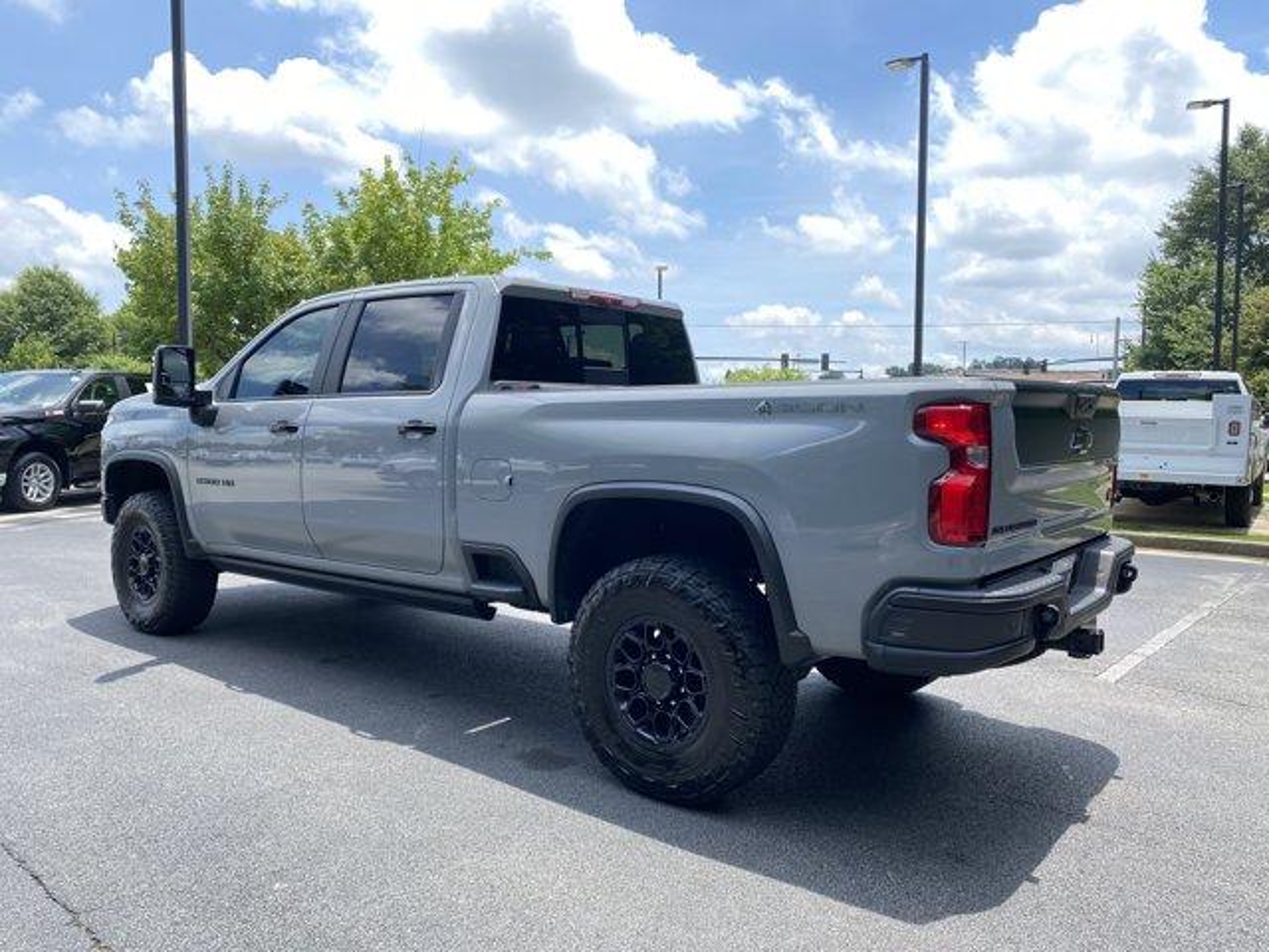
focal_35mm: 26
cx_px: 634
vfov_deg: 53.1
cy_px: 476
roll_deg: -0.8
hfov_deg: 67.3
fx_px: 953
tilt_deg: -2.3
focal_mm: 4.25
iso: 32
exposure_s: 1/513
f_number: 1.8
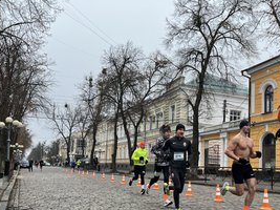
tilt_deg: +4.9
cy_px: 134
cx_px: 166
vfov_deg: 36.5
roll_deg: -2.1
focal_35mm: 39
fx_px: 315
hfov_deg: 47.6
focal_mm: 5.1
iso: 40
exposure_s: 1/258
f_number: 1.6
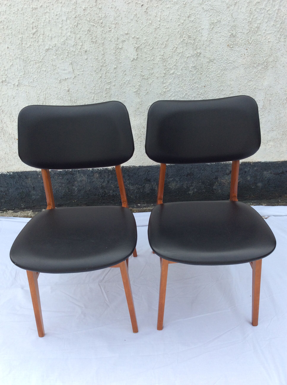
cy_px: 192
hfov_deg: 44.1
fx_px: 355
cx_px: 144
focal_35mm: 32
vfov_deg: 56.9
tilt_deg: -33.6
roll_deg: +2.6
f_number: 2.4
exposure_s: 1/673
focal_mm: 3.3
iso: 32
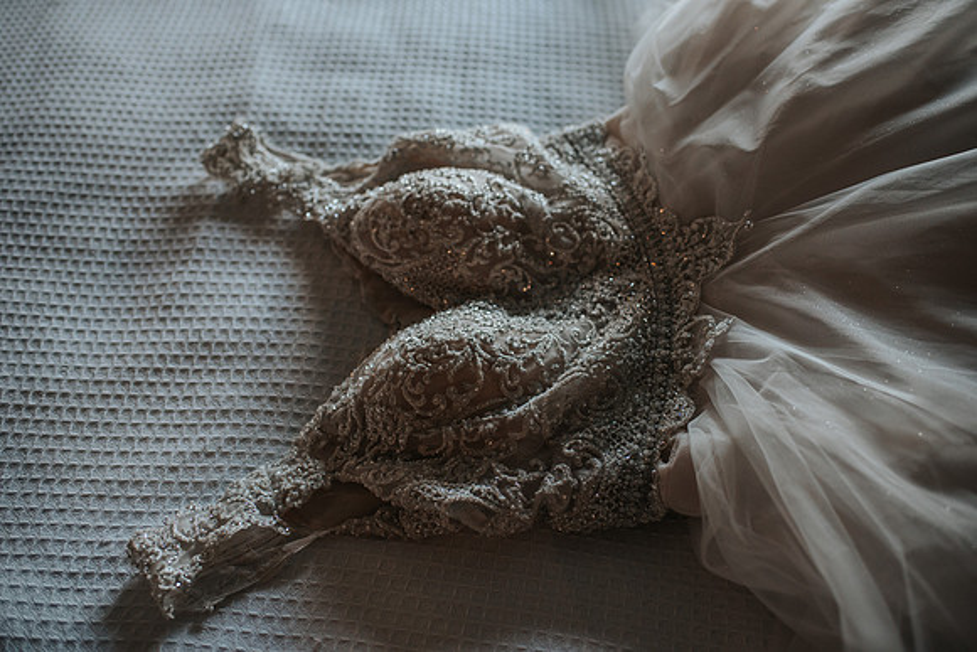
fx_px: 950
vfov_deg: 37.9
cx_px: 488
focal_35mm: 35
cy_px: 326
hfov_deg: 54.4
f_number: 2.5
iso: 2200
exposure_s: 1/640
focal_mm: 35
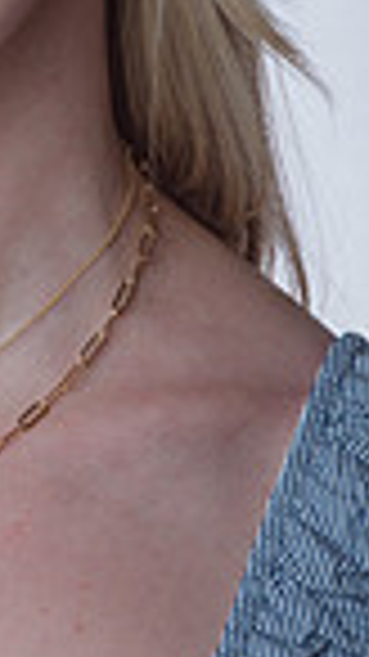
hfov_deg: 3.6
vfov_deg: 6.3
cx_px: -194
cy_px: 144
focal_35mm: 340
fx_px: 5921
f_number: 36
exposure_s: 1/250
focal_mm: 105
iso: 400
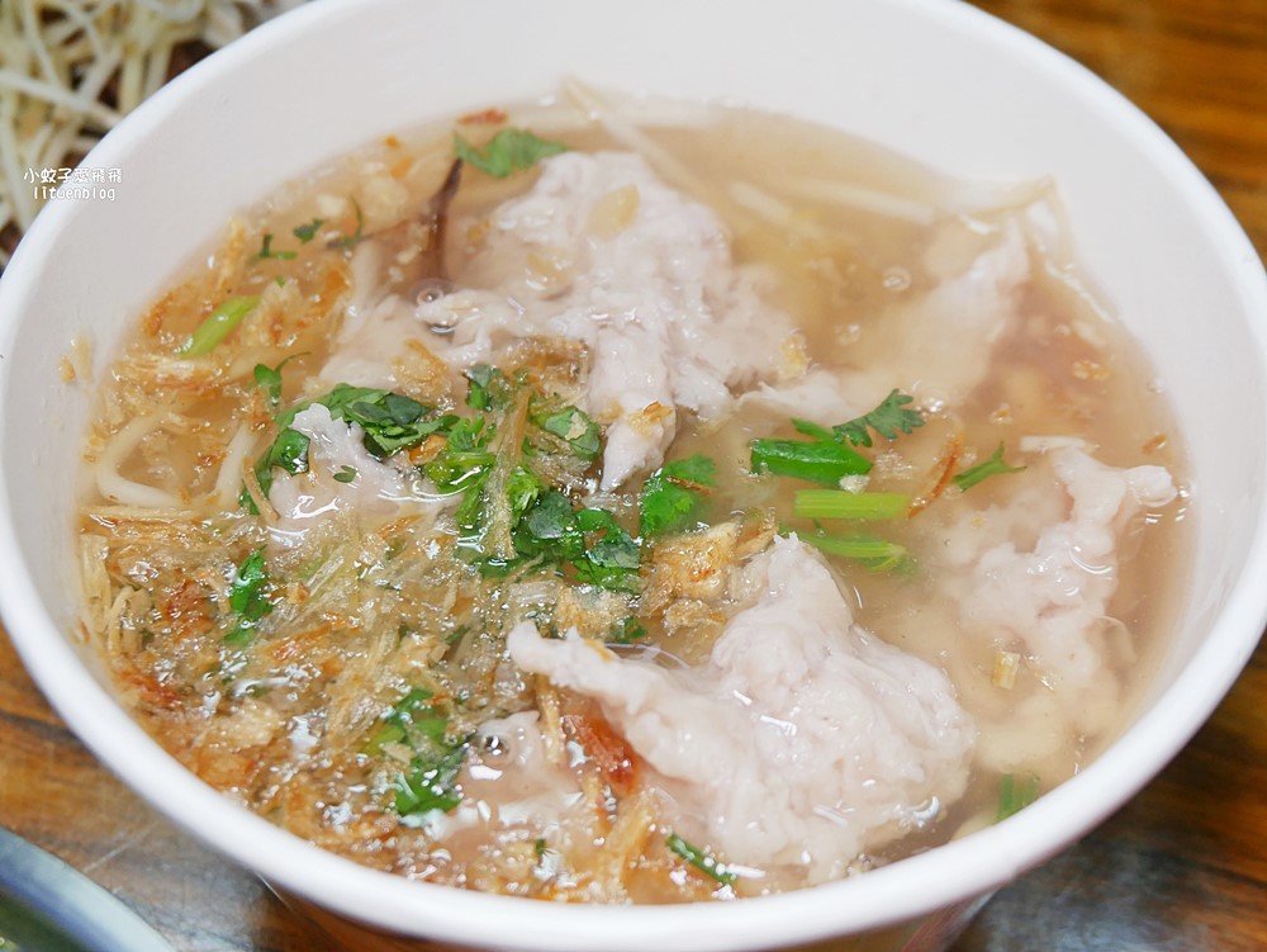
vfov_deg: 34.4
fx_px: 1538
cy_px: 476
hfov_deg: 44.8
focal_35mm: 42
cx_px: 634
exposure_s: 1/60
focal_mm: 21
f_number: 4.6
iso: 500
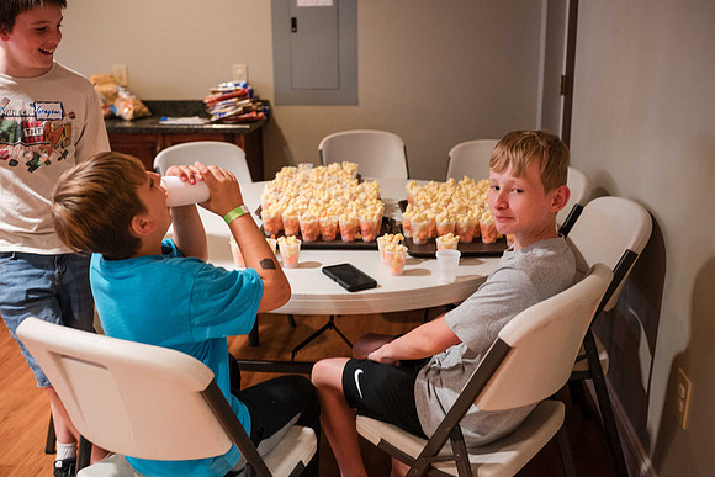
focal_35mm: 38
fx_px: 748
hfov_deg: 51.1
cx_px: 358
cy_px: 232
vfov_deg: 35.4
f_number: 2.8
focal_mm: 35
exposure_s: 1/60
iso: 3200
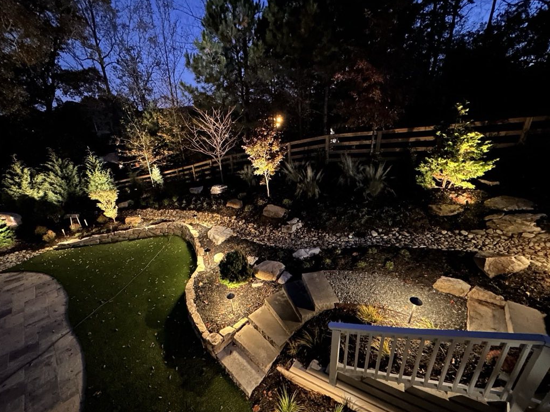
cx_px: 262
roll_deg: +3.3
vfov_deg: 81.7
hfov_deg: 98.1
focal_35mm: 15
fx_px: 238
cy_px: 207
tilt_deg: -22.1
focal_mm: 2.22
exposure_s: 1/4
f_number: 2.2
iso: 2000
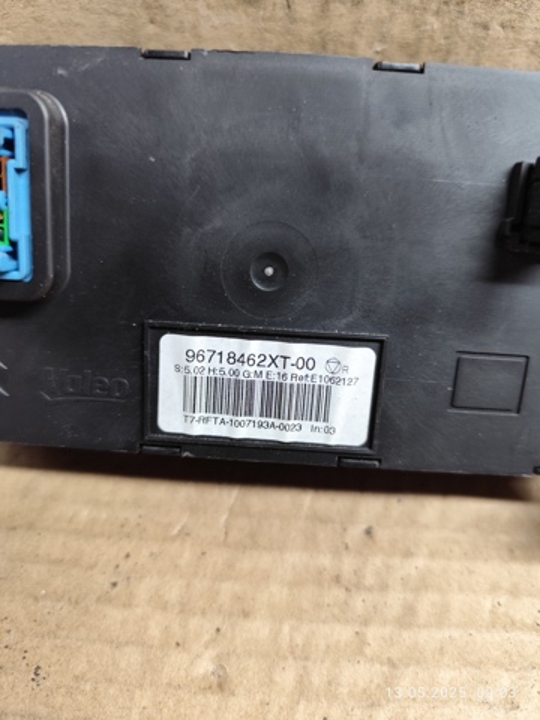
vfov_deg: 73.9
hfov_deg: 58.9
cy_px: 360
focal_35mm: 23
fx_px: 478
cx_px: 270
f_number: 1.65
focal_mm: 6.19
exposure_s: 1/120
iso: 800
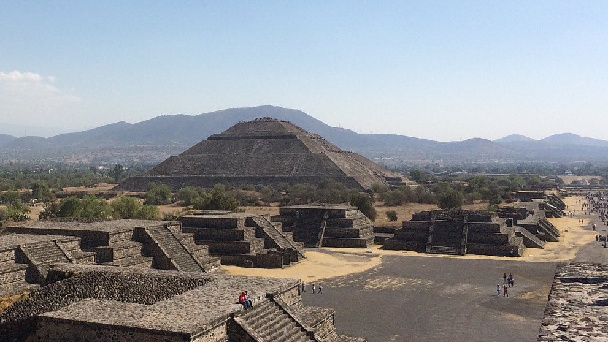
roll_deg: +0.6
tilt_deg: +0.1
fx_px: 822
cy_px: 126
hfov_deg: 39.1
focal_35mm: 51
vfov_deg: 23.5
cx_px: 130
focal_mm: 4.15
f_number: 2.2
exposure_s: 1/3165
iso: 32
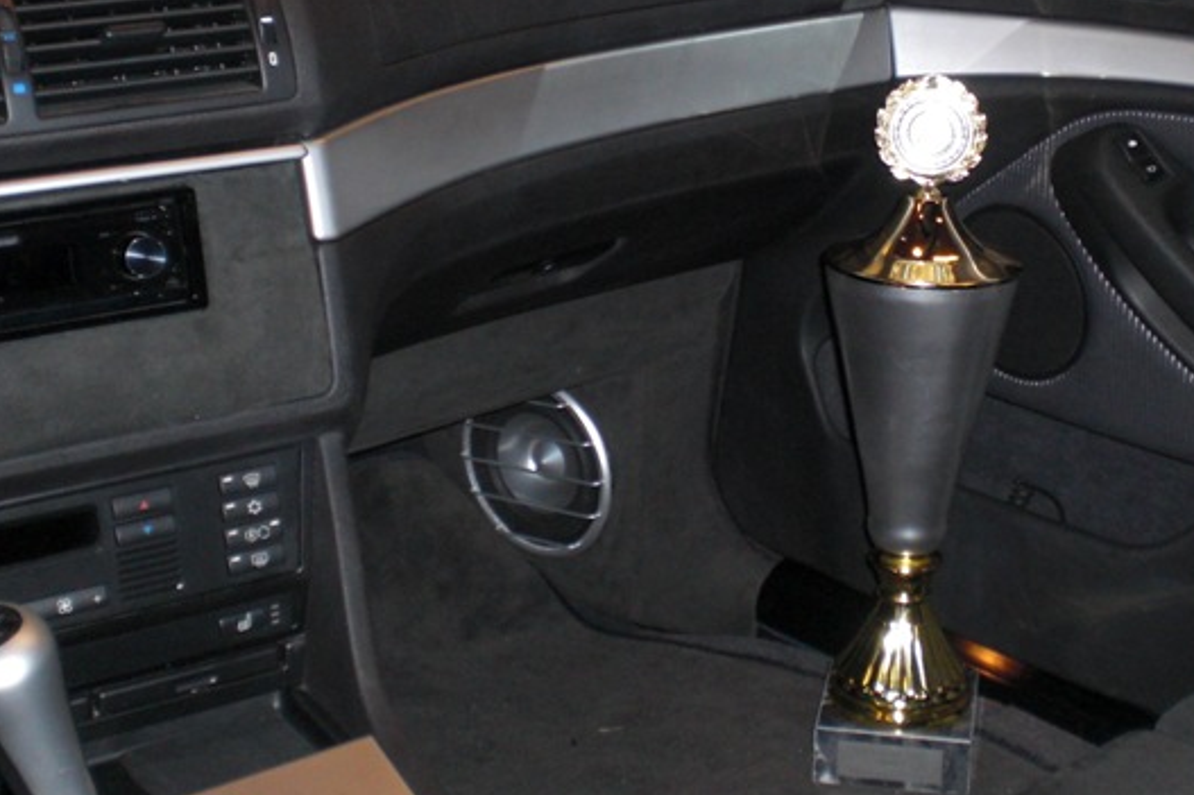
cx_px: 748
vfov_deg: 22.5
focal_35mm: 60
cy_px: 233
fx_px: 1989
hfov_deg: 33.2
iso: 200
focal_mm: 6.3
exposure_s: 1/60
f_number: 3.1
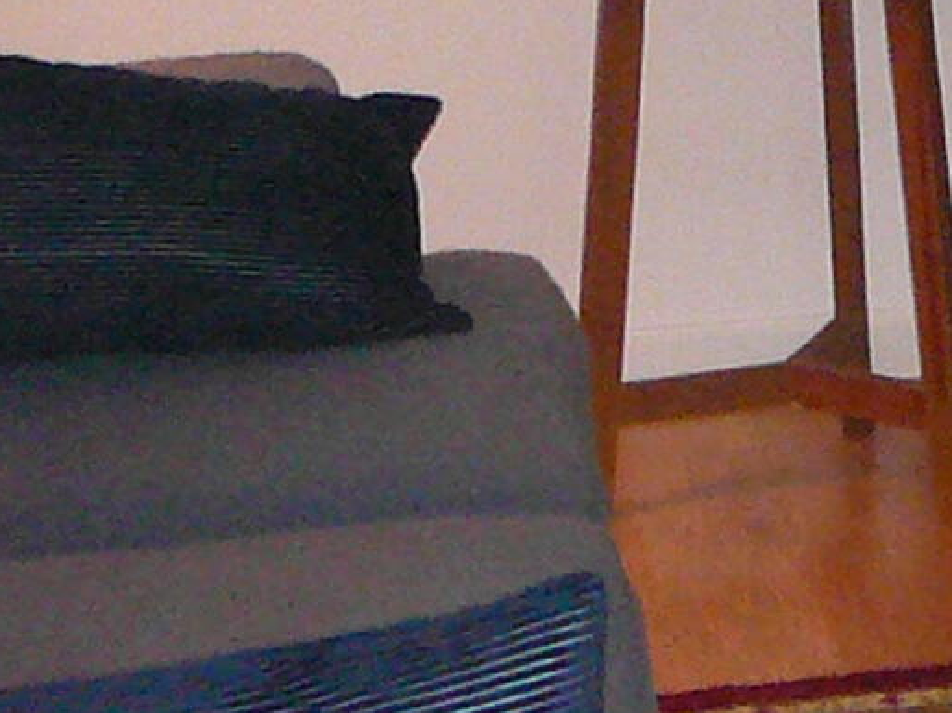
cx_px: 1649
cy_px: -580
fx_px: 4784
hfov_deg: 10.7
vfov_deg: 8.2
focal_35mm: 174
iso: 400
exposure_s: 1/30
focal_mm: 5.2
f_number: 2.8
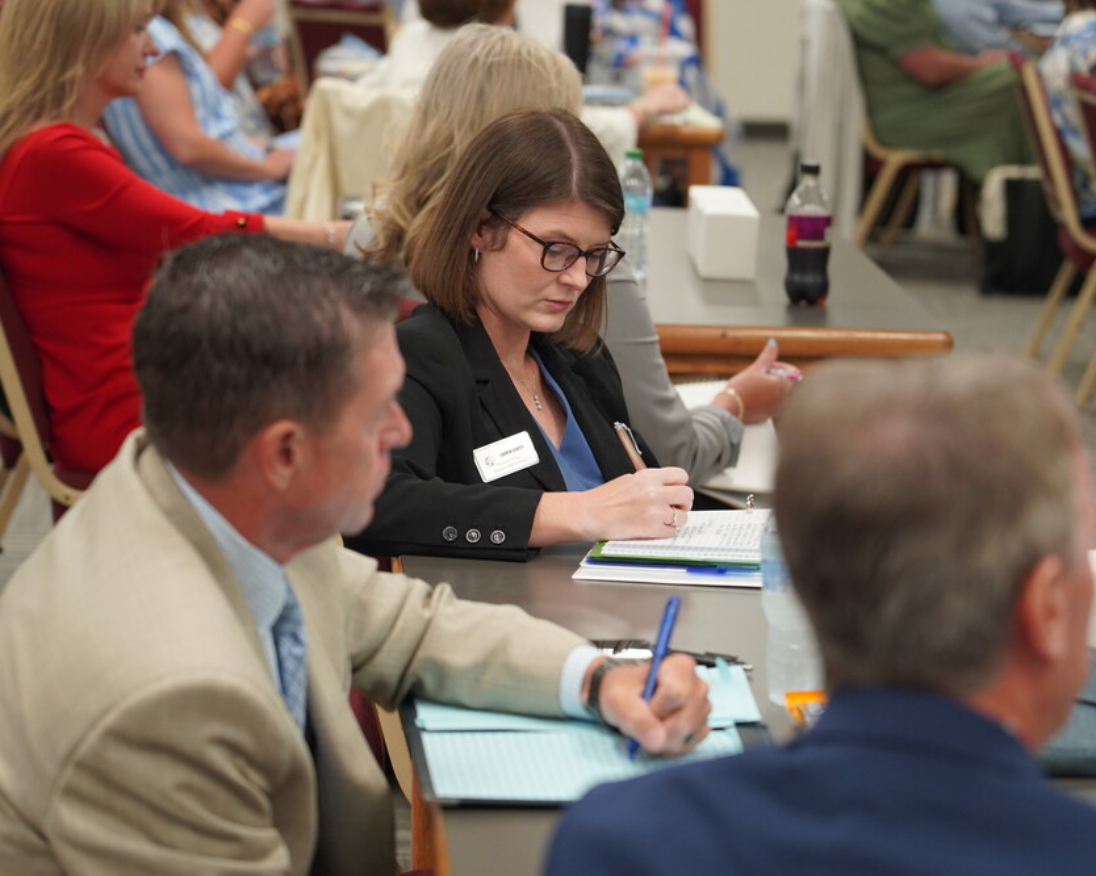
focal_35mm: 121
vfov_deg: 12.7
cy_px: 437
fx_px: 3924
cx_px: 547
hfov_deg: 15.9
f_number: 4
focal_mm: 105
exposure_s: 1/160
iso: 1600
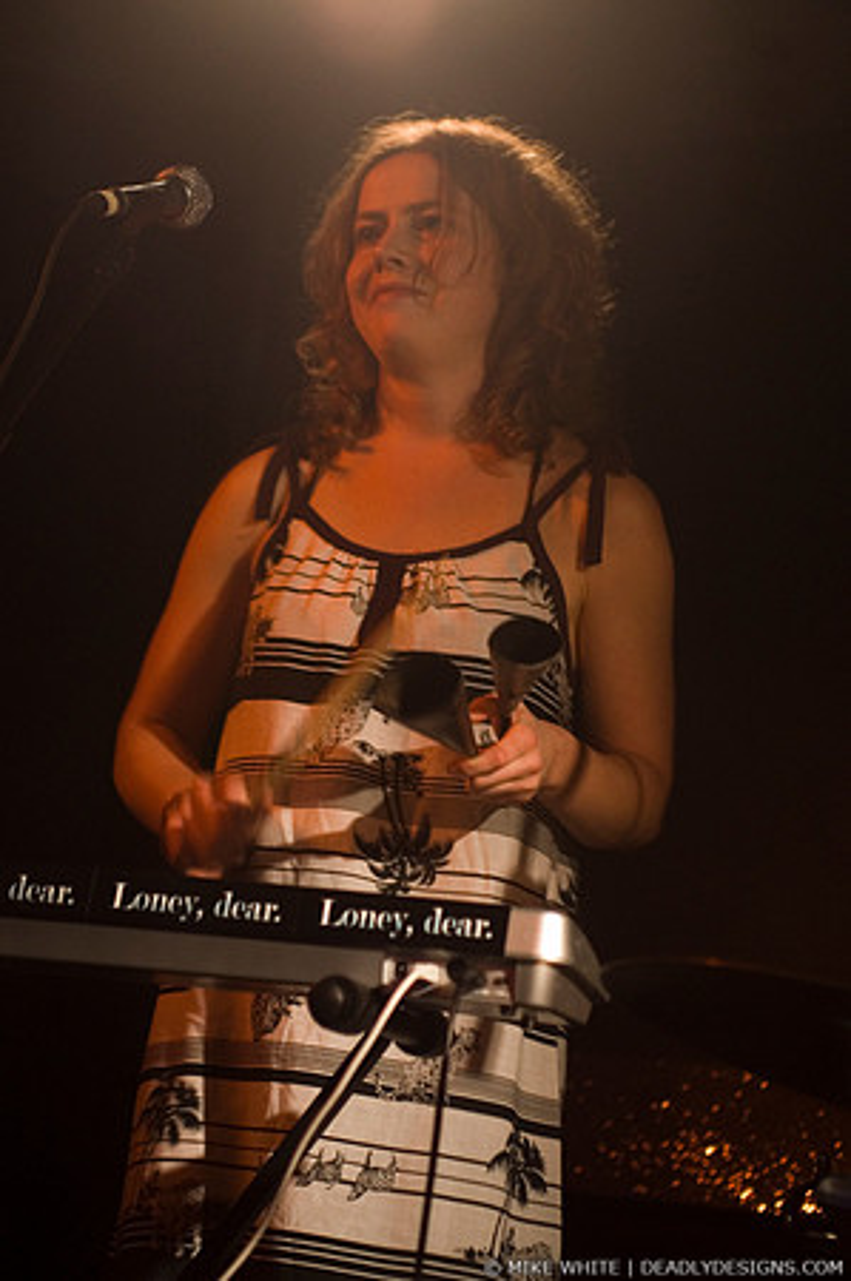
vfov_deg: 19.5
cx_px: 426
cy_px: 640
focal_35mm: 105
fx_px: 3731
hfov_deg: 13.0
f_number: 2.8
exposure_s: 1/30
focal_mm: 70
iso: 800
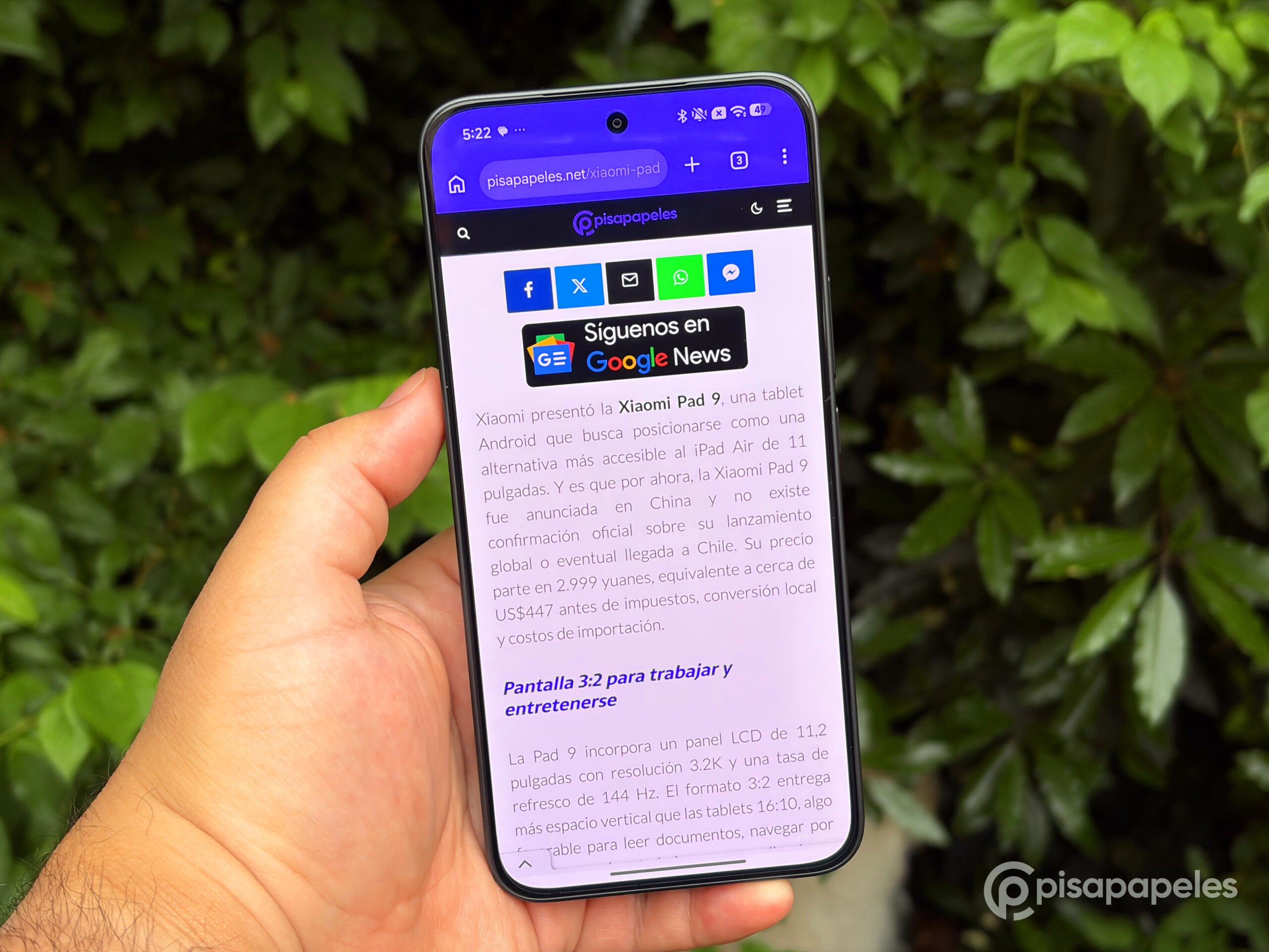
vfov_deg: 28.0
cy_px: 476
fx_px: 1906
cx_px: 634
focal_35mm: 52
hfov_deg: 36.8
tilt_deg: -21.2
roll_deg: -2.2
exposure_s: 1/121
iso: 40
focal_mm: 5.96
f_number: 1.6
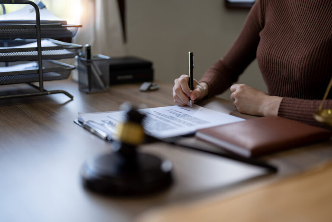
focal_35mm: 50
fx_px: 461
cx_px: 166
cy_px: 111
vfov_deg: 27.0
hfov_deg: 39.6
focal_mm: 50
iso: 100
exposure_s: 1/500
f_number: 1.2
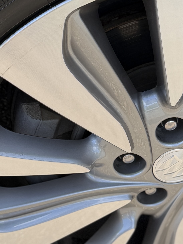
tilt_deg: -44.1
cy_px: 156
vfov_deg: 20.8
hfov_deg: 15.6
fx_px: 662
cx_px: 157
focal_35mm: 94
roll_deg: +3.3
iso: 80
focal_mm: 6.76
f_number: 1.78
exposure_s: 1/1139
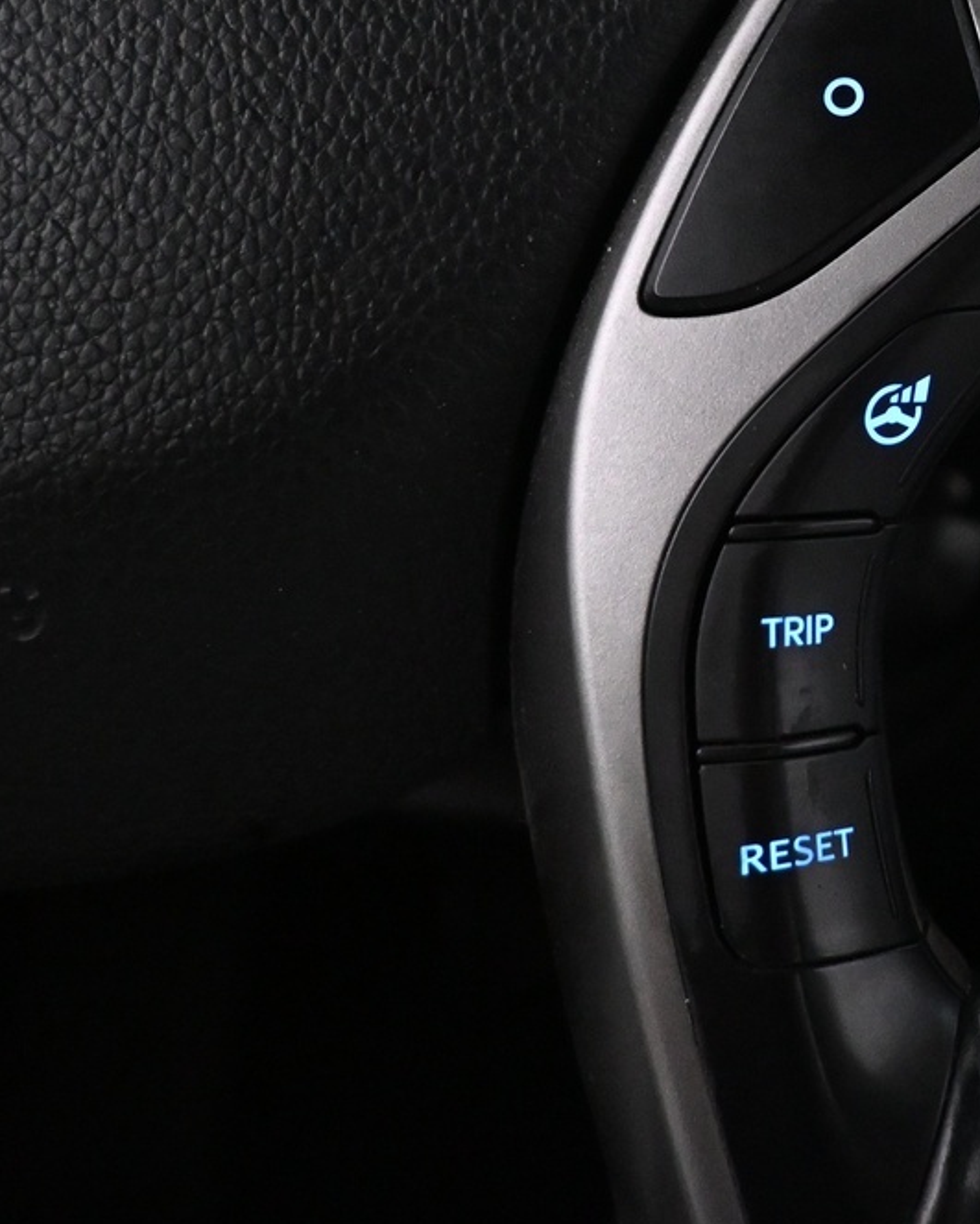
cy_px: 251
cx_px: 1037
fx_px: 1993
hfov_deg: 25.9
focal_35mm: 55
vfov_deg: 33.2
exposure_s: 1/60
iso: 4500
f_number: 3.5
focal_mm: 16
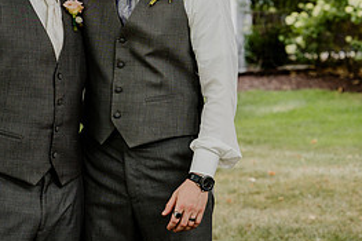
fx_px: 1688
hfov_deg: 12.2
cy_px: 25
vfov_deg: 8.1
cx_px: 56
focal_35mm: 168
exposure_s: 1/160
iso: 125
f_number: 4
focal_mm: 70
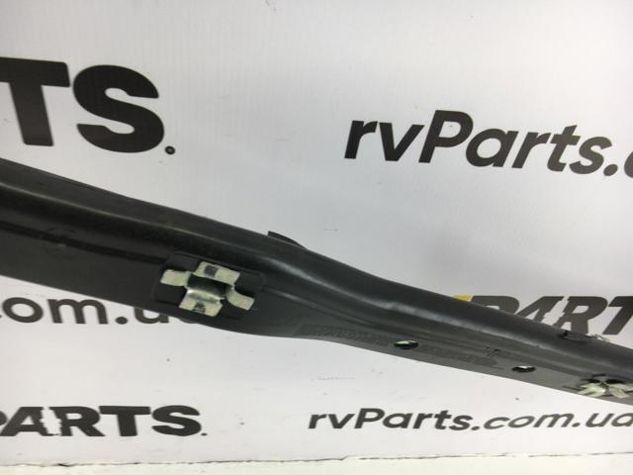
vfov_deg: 48.2
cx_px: 316
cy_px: 238
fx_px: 530
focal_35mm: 29
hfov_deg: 61.7
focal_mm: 4.15
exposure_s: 1/50
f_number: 2.2
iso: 32
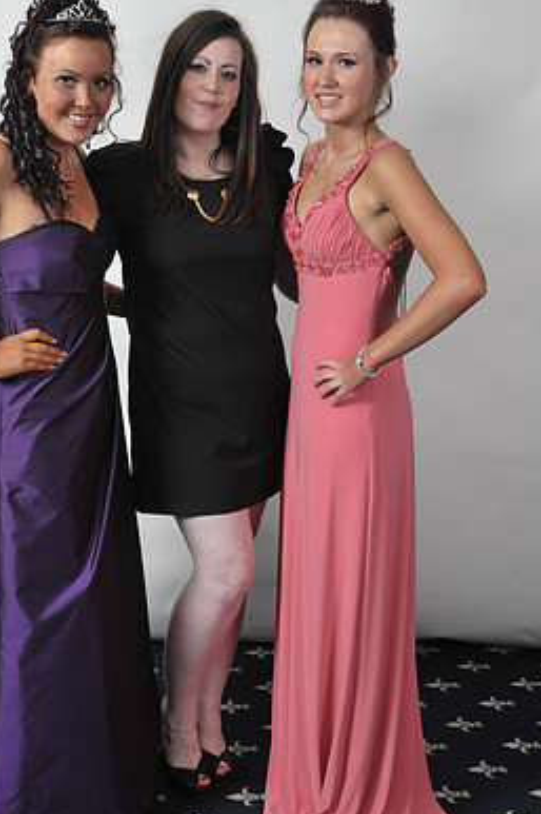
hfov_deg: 22.5
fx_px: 1356
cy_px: 423
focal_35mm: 60
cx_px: 189
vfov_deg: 33.4
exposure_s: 1/160
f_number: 7.1
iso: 1000
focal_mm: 40
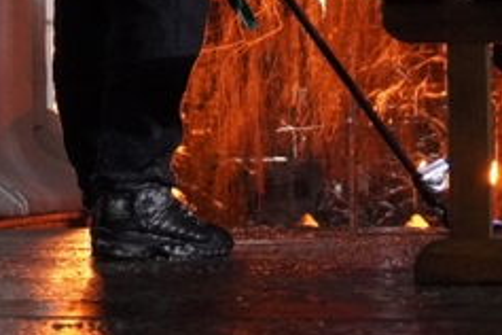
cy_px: -142
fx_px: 2183
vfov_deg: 8.6
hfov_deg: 13.1
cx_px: 128
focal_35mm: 157
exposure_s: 1/100
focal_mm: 33
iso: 6400
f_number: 4.5
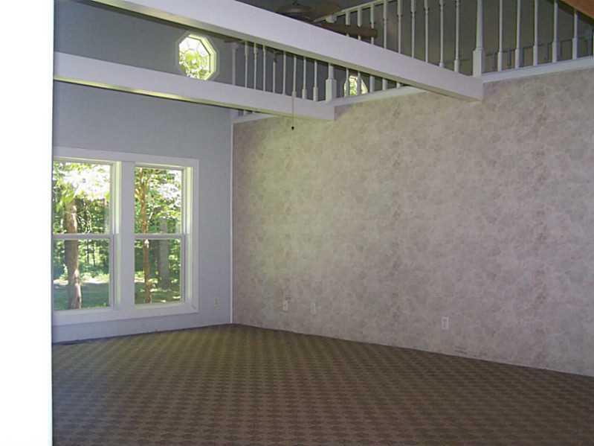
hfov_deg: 49.0
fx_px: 652
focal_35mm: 38
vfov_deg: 37.7
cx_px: 297
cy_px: 223
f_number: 2.8
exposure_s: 1/60
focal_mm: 6.3
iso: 140
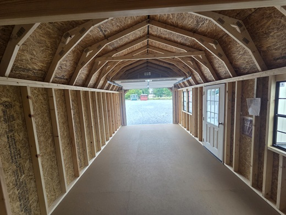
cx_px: 143
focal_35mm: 13
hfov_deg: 106.2
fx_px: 107
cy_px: 108
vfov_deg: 89.9
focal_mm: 2.2
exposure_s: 1/139
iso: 50
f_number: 2.2
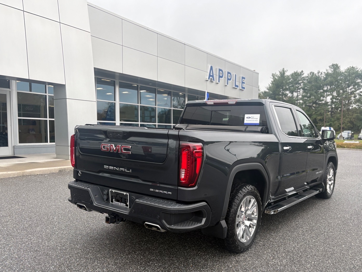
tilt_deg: -3.3
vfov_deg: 46.7
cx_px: 204
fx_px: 314
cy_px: 153
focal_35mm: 30
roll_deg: +0.9
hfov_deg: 59.8
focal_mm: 5.96
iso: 100
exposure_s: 1/242
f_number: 1.6
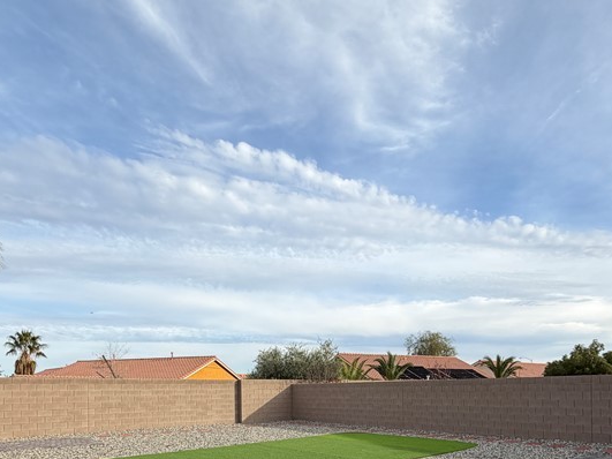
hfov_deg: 64.8
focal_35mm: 27
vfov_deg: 47.6
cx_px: 362
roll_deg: +0.8
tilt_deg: +0.2
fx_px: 477
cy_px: 387
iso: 25
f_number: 2.2
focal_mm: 2.22
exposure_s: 1/770
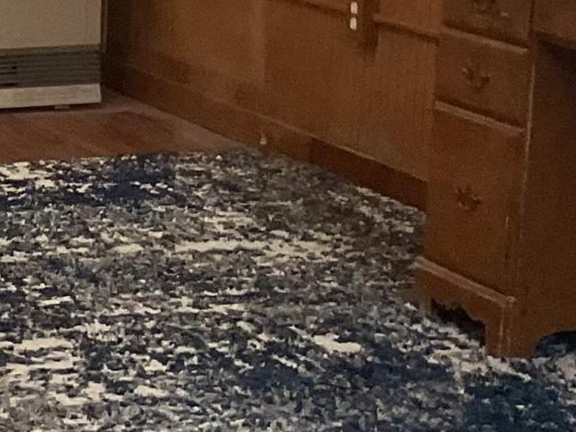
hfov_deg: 13.1
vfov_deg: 10.5
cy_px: 26
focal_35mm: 141
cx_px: -341
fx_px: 2346
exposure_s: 1/60
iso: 160
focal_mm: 3
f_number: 1.8
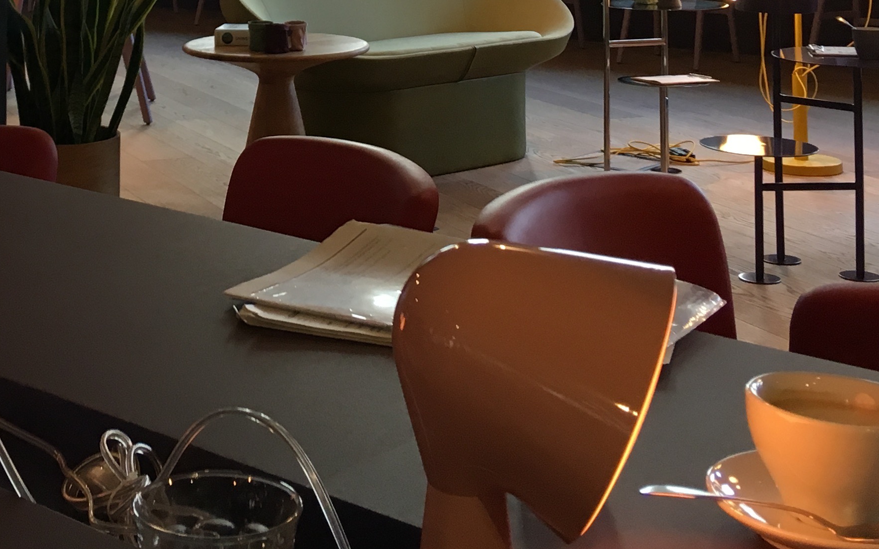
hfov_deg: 28.9
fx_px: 1677
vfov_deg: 17.4
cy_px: -179
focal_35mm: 70
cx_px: 215
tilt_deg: -1.0
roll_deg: +1.3
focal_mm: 4.15
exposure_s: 1/33
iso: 40
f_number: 2.2
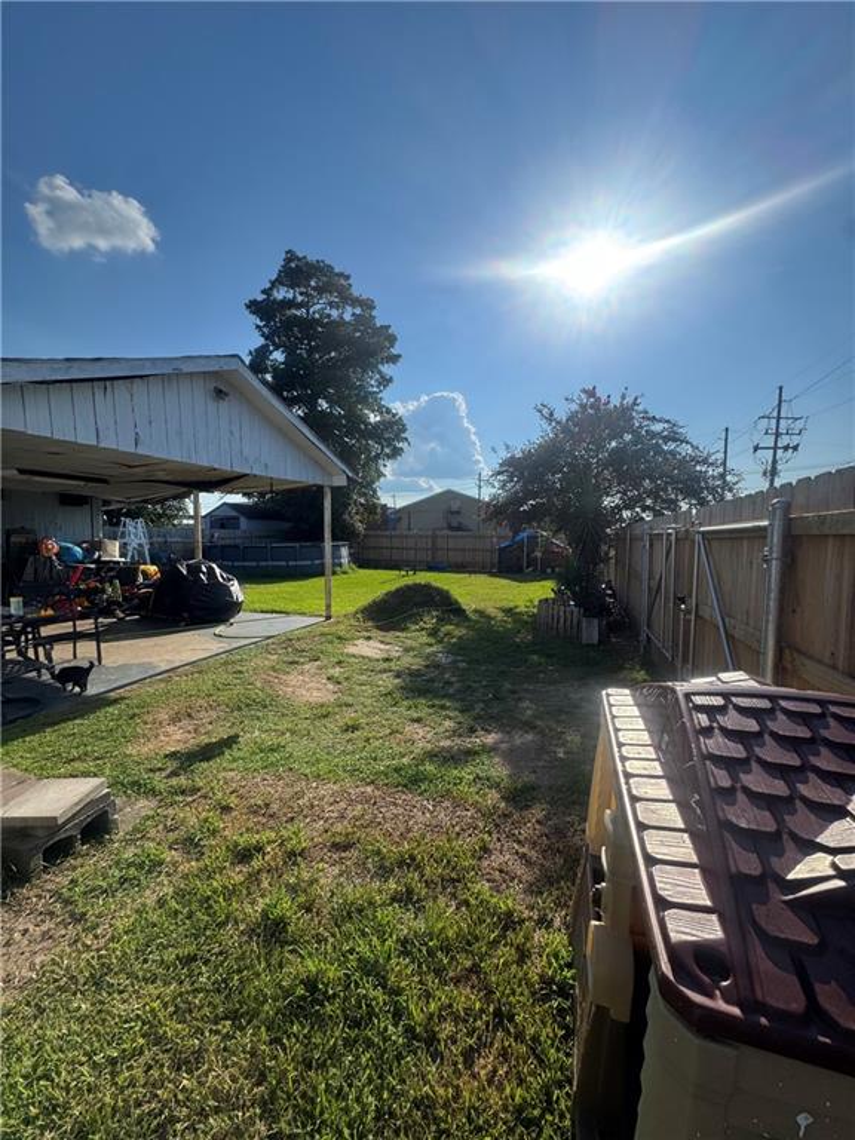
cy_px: 570
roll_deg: +0.5
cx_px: 428
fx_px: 461
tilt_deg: -5.0
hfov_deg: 85.7
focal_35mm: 14
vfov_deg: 102.1
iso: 50
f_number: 2.2
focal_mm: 2.22
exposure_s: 1/2674
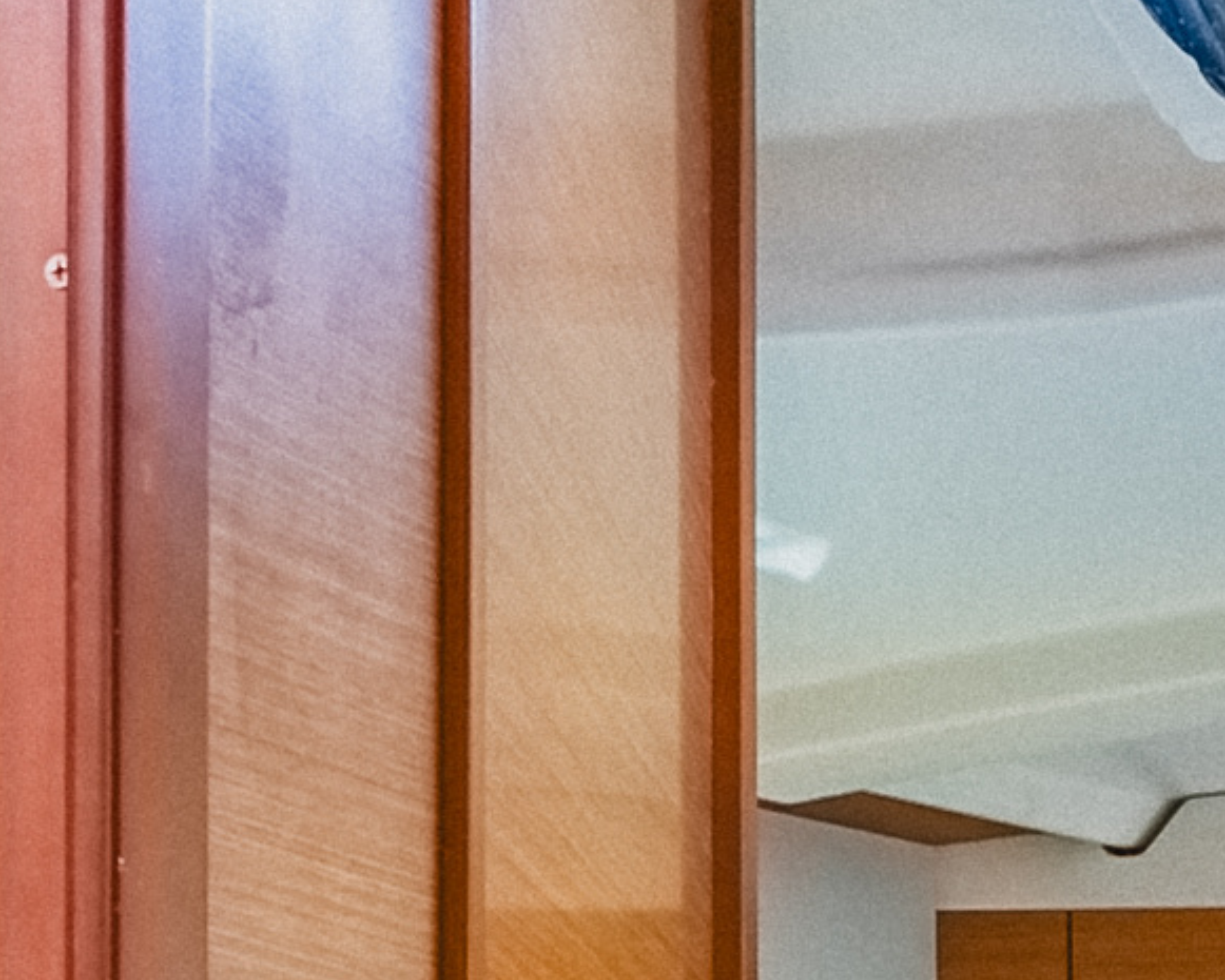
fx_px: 3952
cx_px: 1142
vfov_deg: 13.1
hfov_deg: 17.3
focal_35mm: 109
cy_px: 1591
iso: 2000
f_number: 9
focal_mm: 16
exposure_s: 1/8000
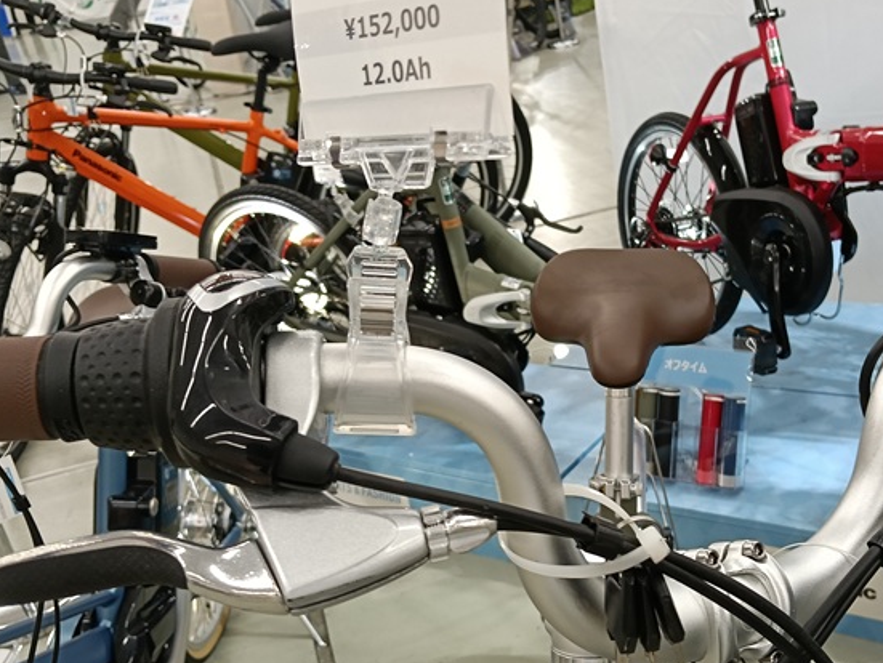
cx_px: 567
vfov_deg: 35.8
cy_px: 405
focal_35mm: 40
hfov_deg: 46.2
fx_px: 1021
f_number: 1.8
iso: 125
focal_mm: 3.98
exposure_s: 1/30
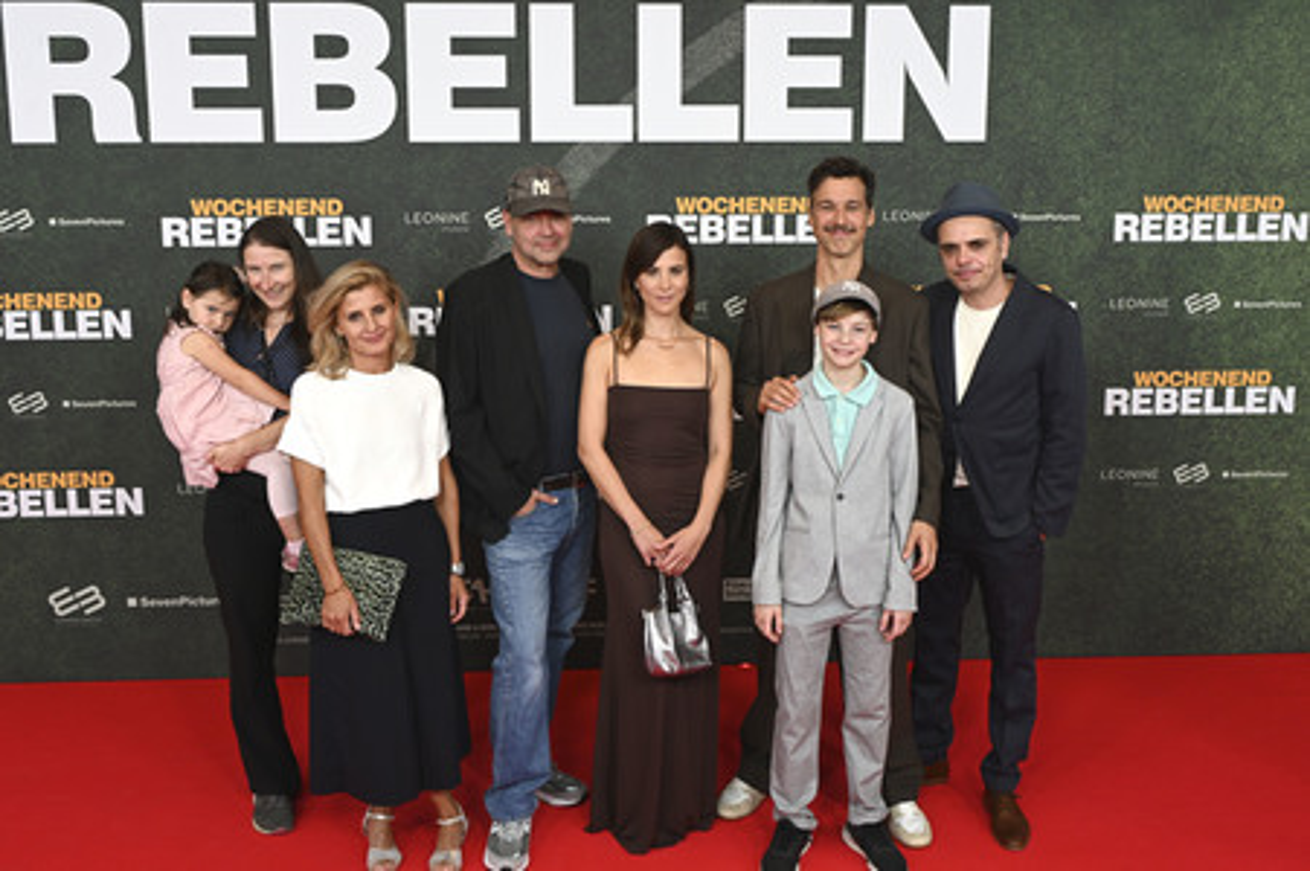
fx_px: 1254
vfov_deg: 38.3
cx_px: 655
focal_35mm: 34
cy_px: 436
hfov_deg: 55.1
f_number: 8
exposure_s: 1/200
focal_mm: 34.5
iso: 1250
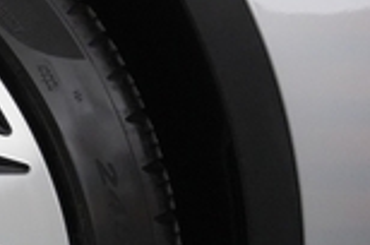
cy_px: 413
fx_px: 1026
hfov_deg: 16.3
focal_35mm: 100
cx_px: -341
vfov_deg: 12.6
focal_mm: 24
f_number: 4.5
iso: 10000
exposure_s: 1/400
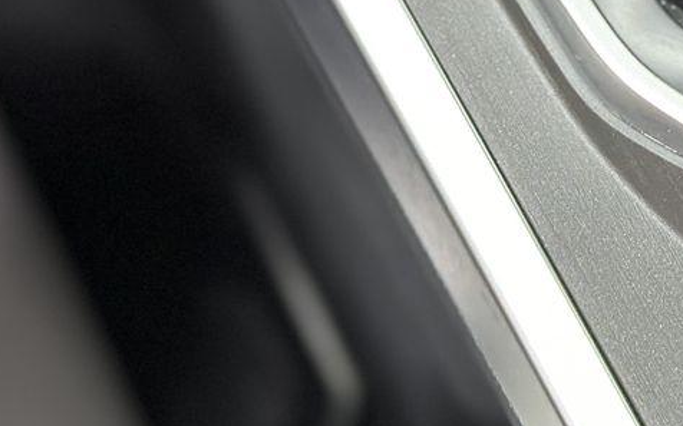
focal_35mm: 154
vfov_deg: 8.3
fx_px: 2865
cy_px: -251
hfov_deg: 13.2
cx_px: 839
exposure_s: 1/50
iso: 400
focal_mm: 6.86
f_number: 1.78
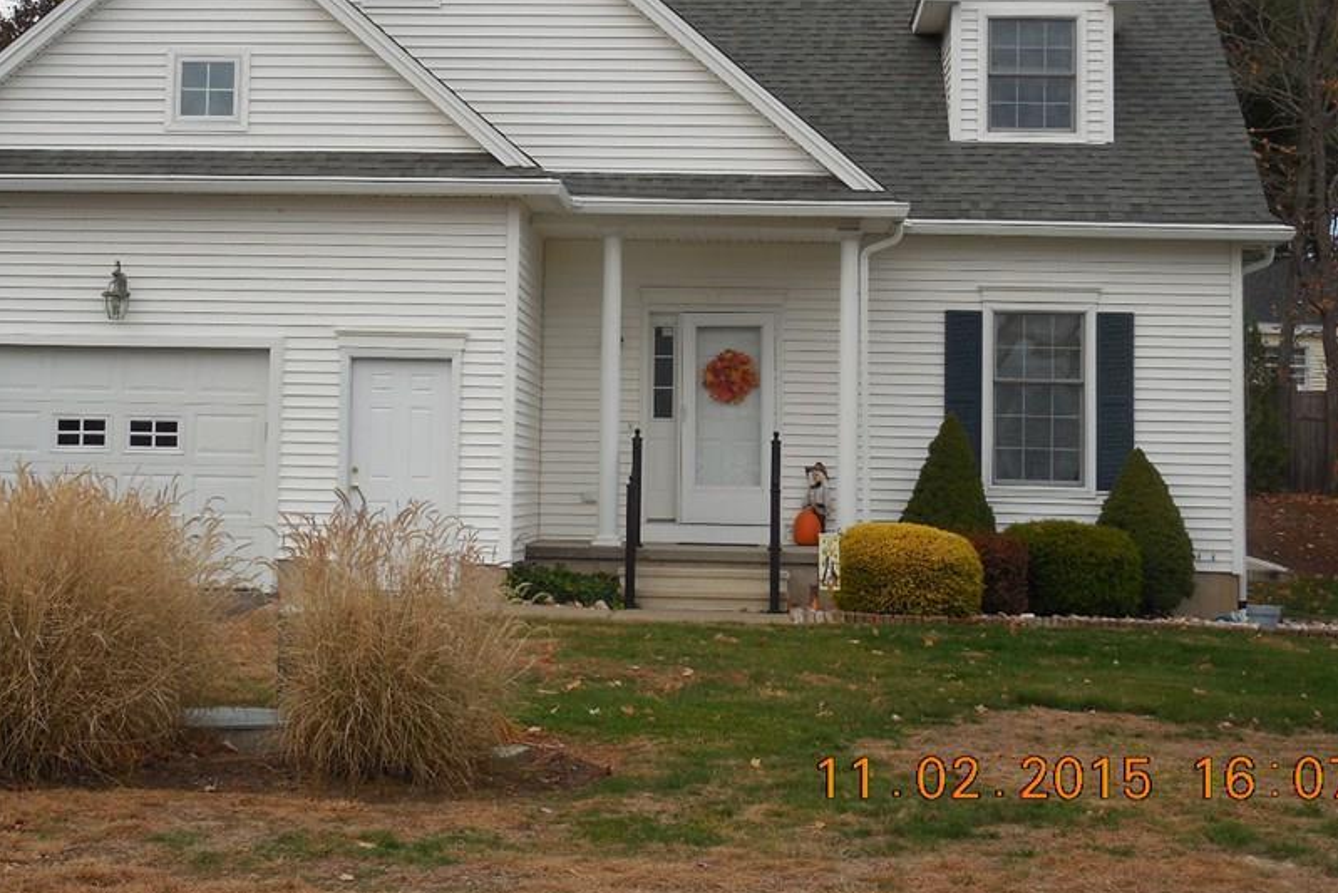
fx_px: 2379
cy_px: 261
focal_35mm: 64
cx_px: 573
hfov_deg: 31.4
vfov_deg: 21.1
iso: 125
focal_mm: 8.7
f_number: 4
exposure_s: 1/125
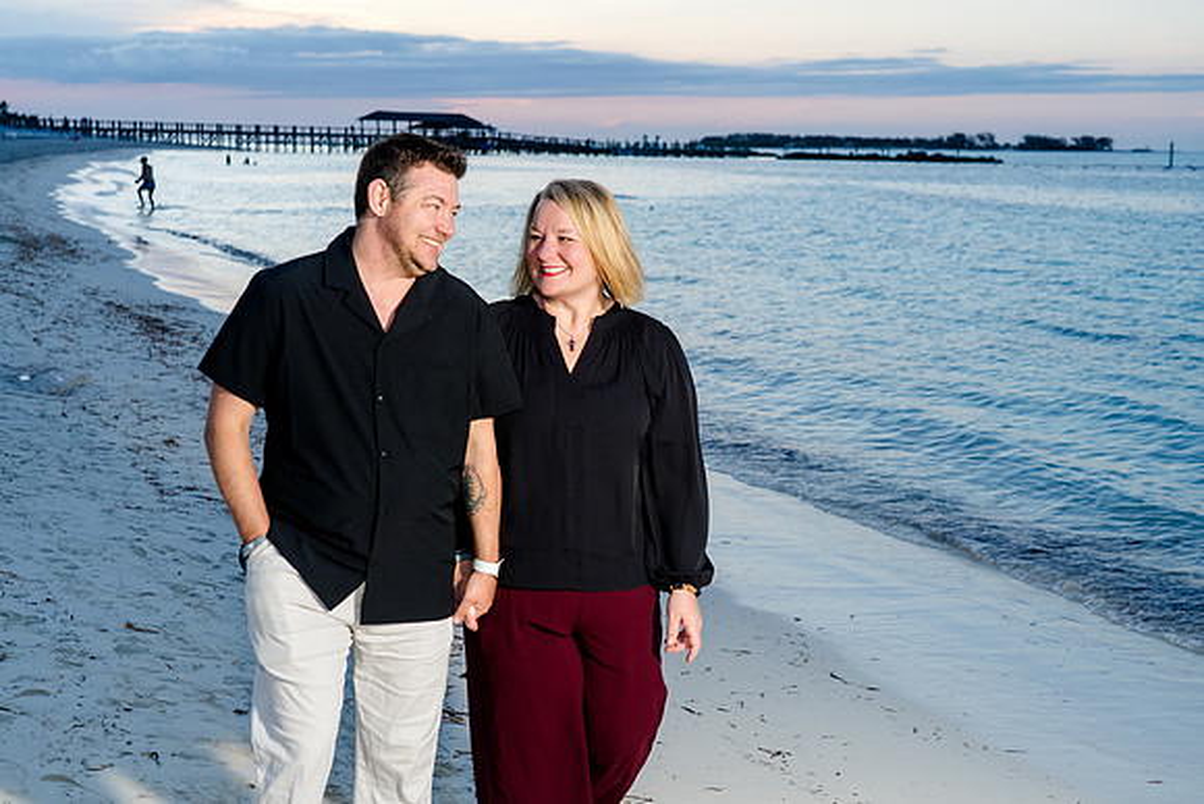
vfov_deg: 28.7
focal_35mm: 47
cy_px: 402
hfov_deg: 41.9
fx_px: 1572
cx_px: 602
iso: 400
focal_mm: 47
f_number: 5.6
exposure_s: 1/200
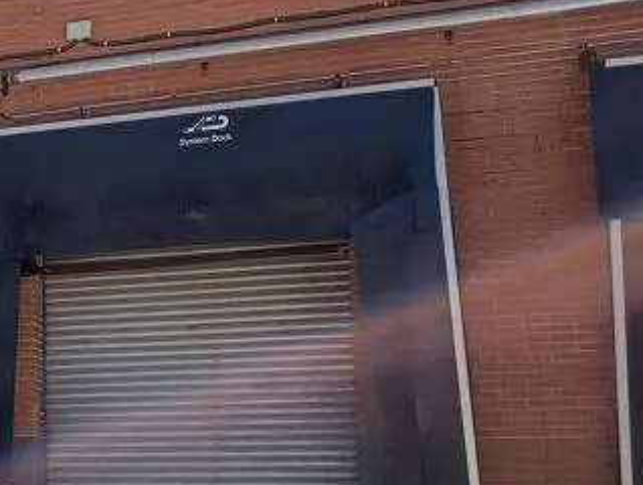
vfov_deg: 20.4
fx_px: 1340
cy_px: 327
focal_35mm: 72
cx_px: -192
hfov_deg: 23.8
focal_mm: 6.11
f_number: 1.7
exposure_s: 1/336
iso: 50
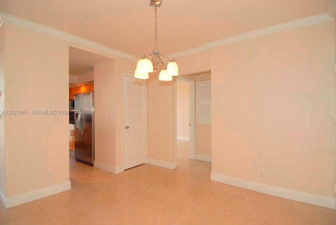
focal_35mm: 18
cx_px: 168
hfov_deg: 89.9
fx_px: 168
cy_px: 112
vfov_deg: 67.6
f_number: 5
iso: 200
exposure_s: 1/60
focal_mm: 12
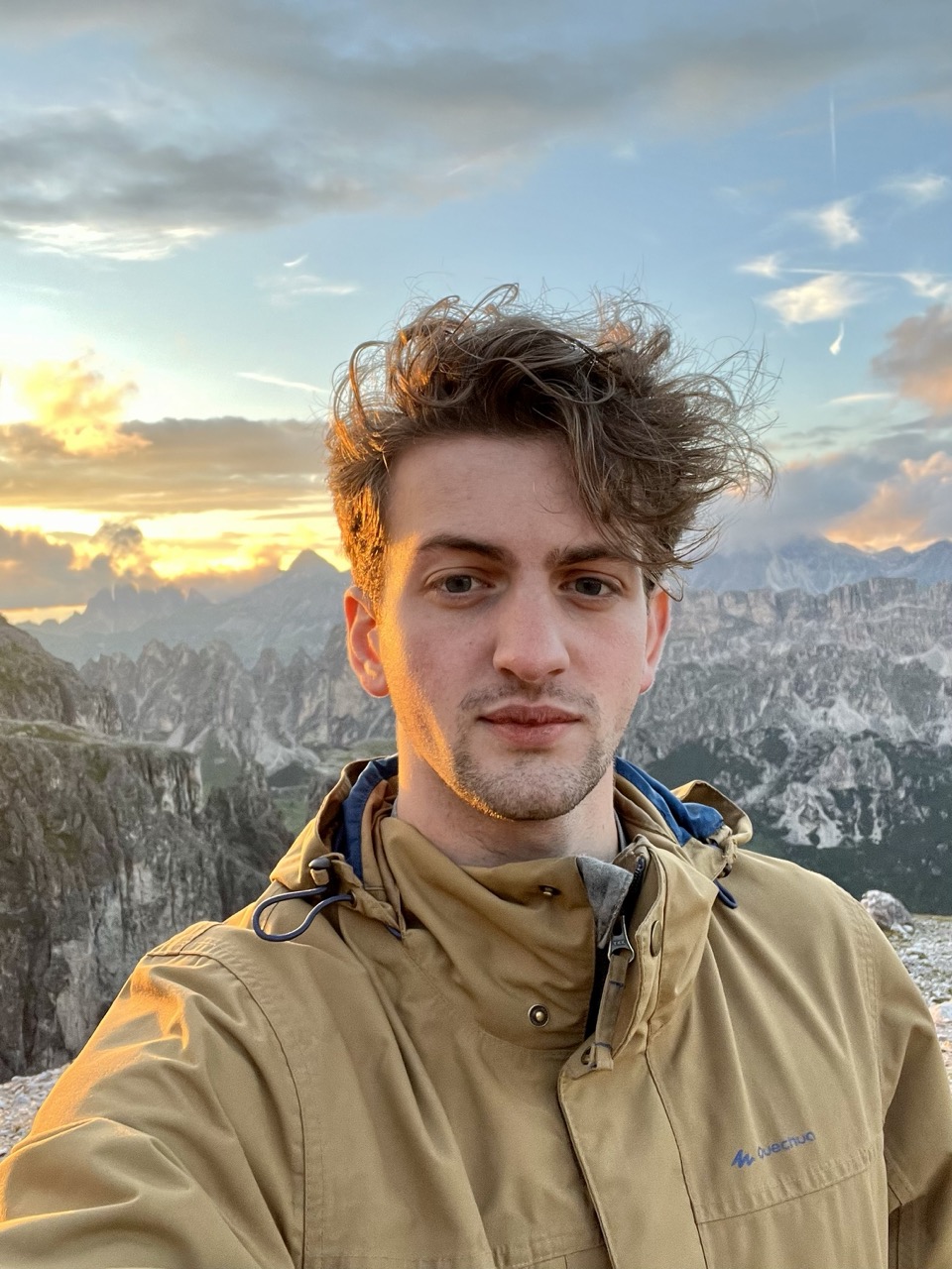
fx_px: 1100
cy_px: 634
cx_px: 476
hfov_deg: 46.8
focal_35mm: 30
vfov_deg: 60.0
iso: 100
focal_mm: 2.71
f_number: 2.2
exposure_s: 1/67
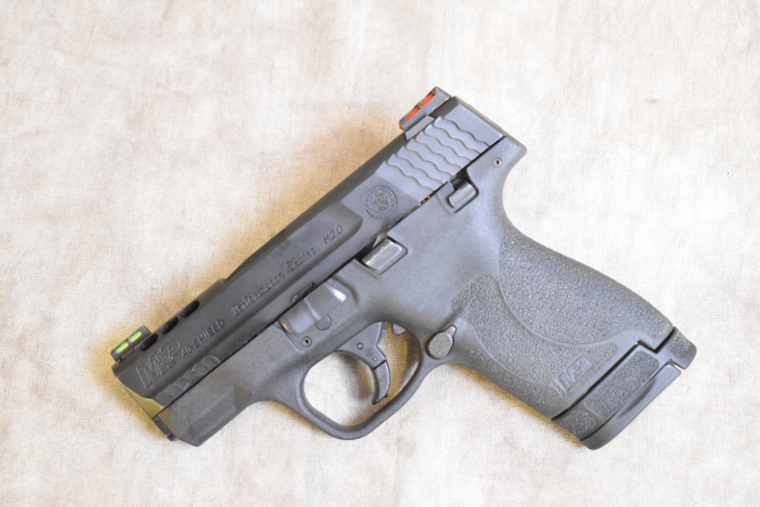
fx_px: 1267
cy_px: 254
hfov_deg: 33.4
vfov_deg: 22.6
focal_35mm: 60
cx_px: 380
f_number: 4.8
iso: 12800
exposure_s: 1/50
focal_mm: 40
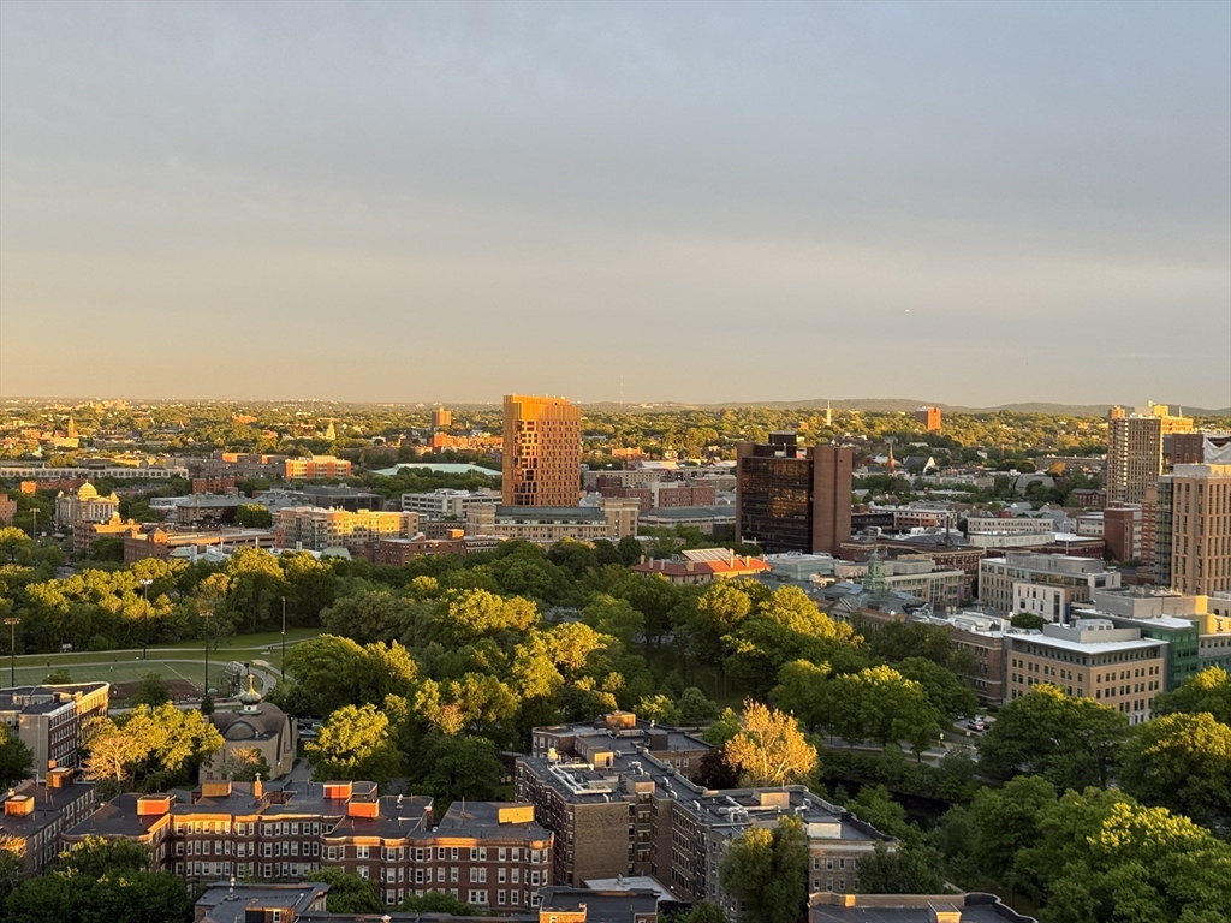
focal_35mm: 48
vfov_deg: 30.3
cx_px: 616
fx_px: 1707
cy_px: 462
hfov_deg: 39.7
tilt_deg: -1.3
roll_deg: -1.2
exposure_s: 1/147
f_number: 1.78
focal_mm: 6.76
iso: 50
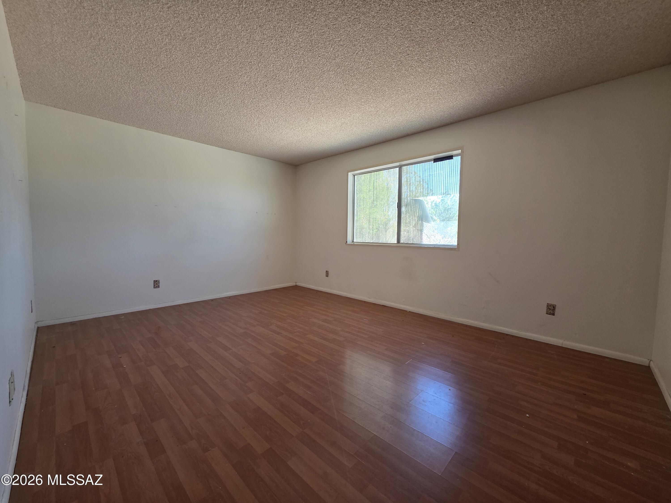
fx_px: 252
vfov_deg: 89.9
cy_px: 252
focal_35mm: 13
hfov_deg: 106.2
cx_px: 336
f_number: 1.9
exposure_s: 1/120
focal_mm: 2.2
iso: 125
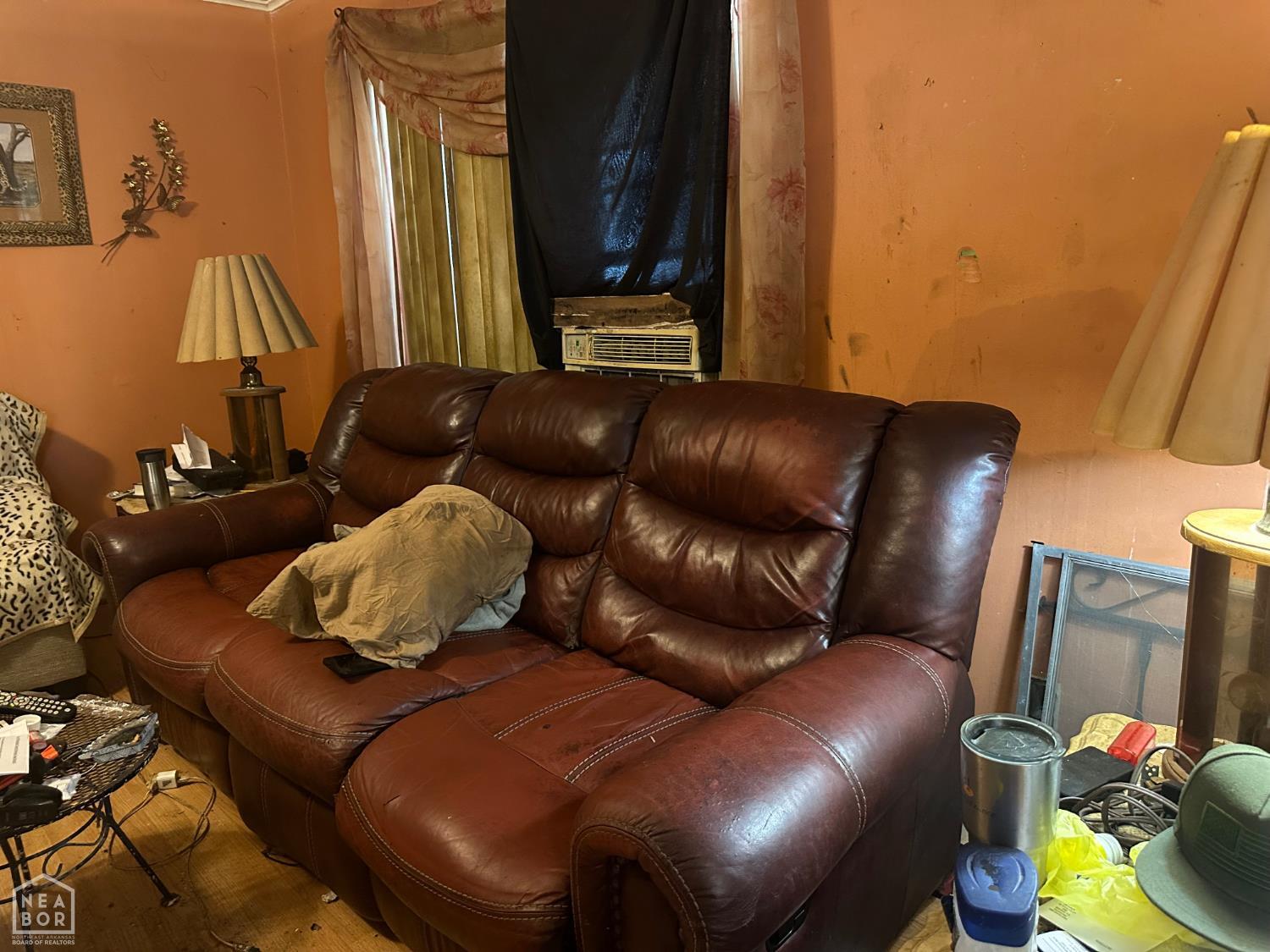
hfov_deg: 71.6
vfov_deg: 56.8
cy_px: 476
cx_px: 635
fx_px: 881
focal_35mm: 24
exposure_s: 1/30
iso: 1000
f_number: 1.78
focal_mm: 6.86
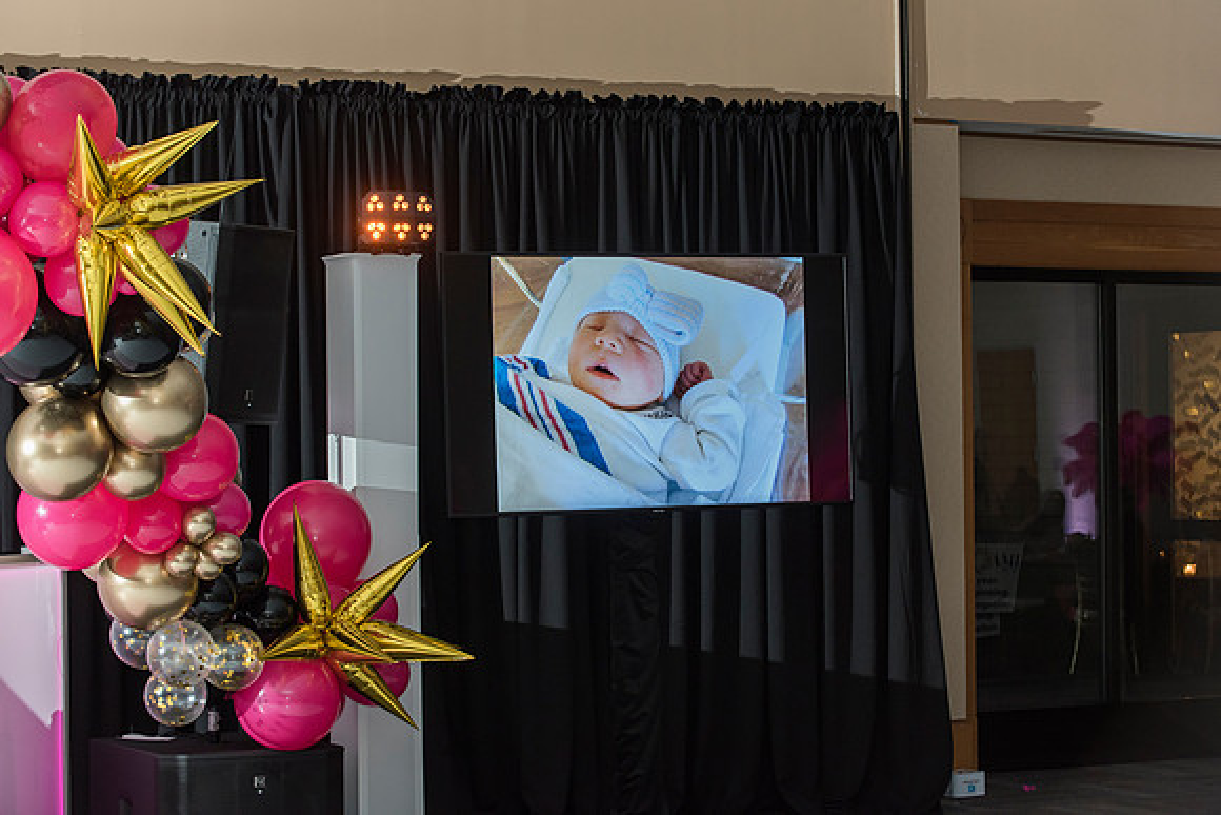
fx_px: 3053
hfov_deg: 22.6
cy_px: 408
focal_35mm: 90
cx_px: 610
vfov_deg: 15.2
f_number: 4.5
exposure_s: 1/100
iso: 1000
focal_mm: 90
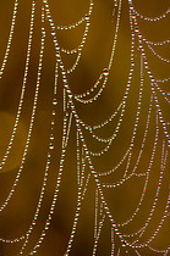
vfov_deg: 6.1
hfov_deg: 4.0
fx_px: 2406
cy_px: 50
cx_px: 167
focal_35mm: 338
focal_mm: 105
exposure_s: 1/3000
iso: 200
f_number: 5.6
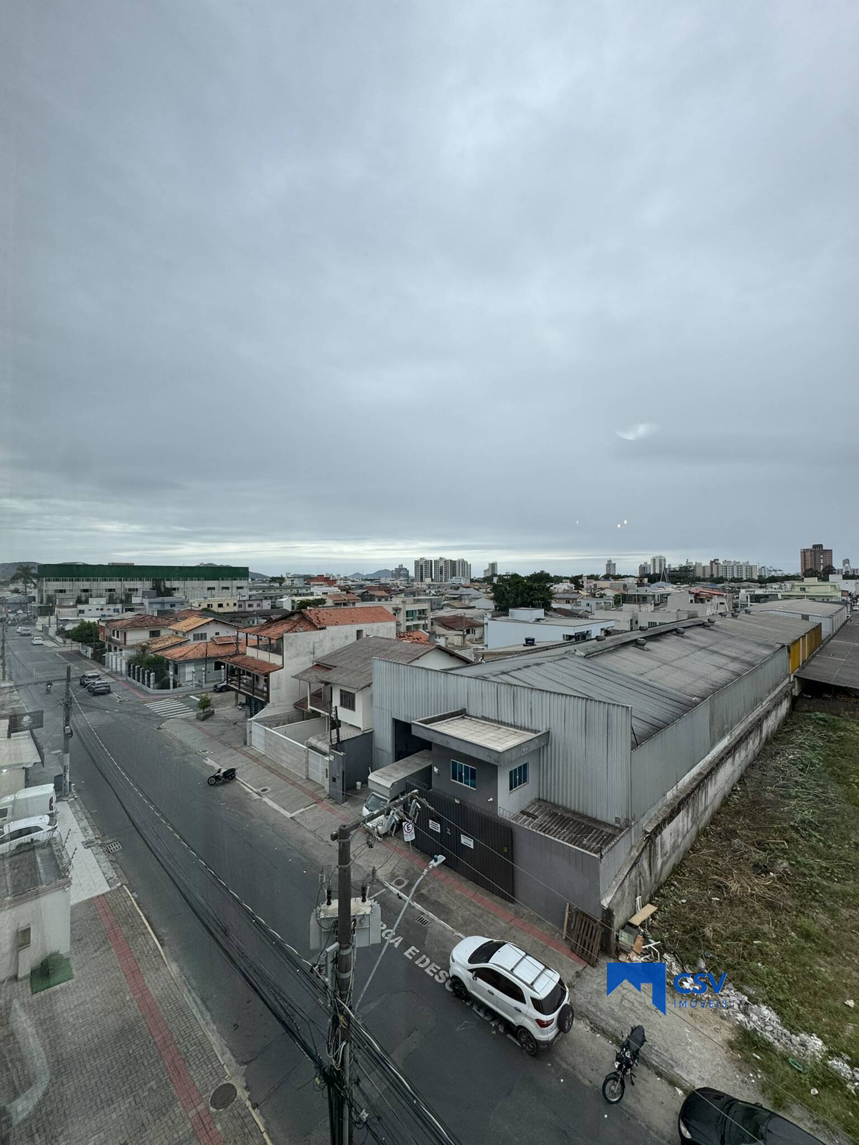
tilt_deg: +1.2
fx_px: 463
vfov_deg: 102.1
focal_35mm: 14
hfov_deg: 85.7
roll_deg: +1.1
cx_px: 430
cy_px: 572
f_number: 2.2
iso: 40
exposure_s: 1/787
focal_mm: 2.22
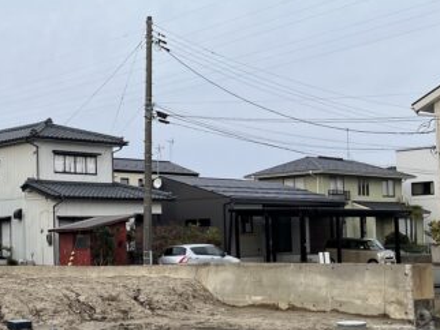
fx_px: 789
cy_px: 183
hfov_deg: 29.8
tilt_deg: +3.7
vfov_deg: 23.7
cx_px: 38
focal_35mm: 62
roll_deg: +1.1
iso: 50
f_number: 1.6
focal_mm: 5.1
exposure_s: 1/1339
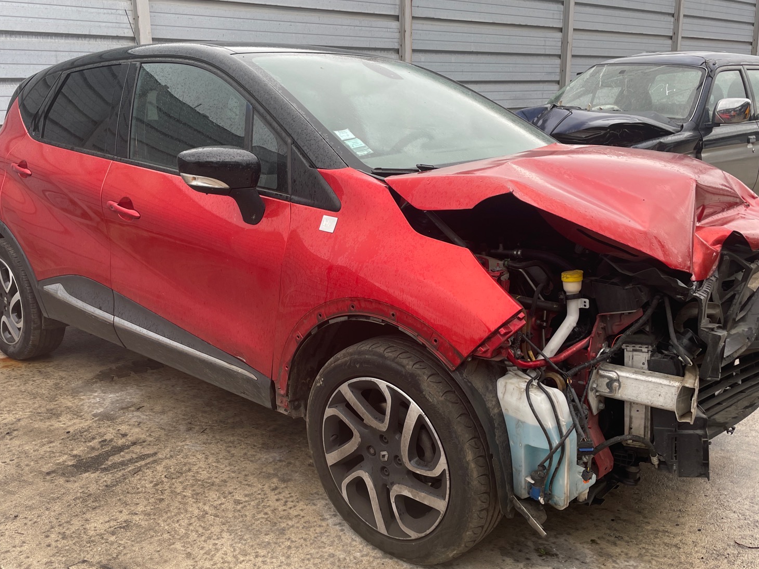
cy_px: 283
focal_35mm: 32
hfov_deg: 56.7
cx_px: 343
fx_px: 702
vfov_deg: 44.2
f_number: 1.6
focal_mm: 4.2
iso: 32
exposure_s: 1/121
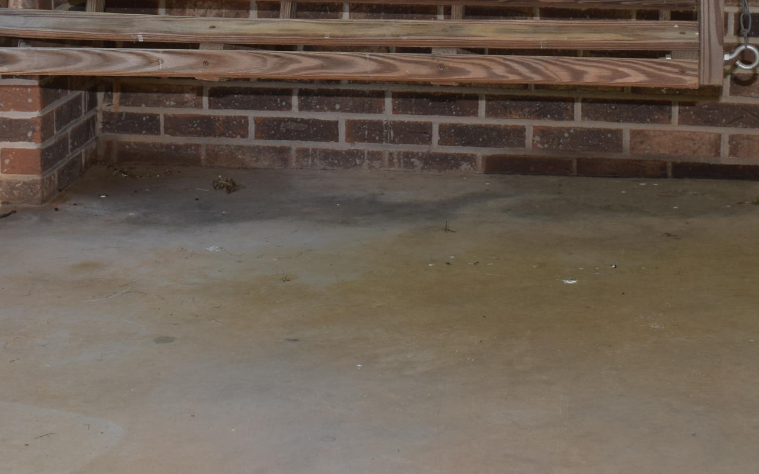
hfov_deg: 22.3
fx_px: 1924
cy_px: -92
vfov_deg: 13.7
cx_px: 325
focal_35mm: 93
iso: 100
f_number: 5.6
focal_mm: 26
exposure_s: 1/125
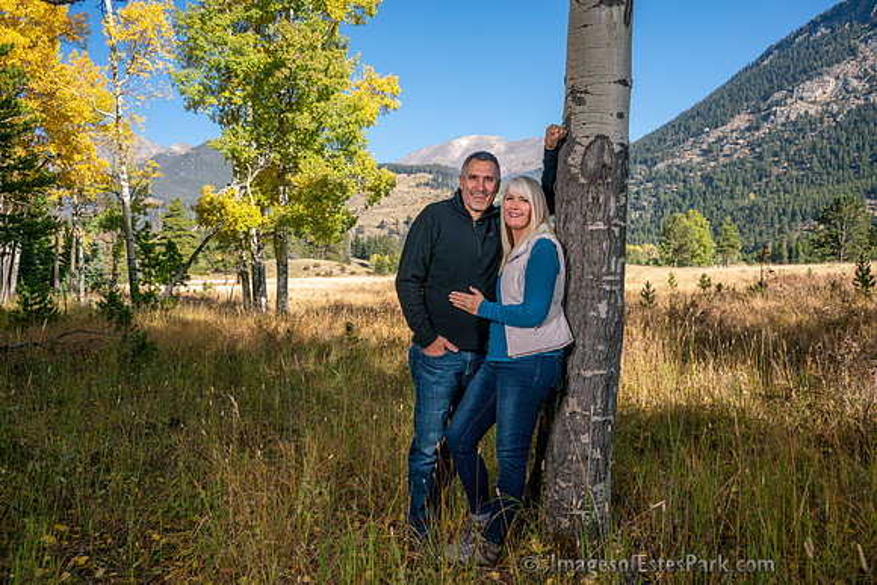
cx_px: 438
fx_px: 731
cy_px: 292
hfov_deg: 61.9
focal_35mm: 30
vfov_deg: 43.6
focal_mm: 30
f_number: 5.6
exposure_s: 1/500
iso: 160
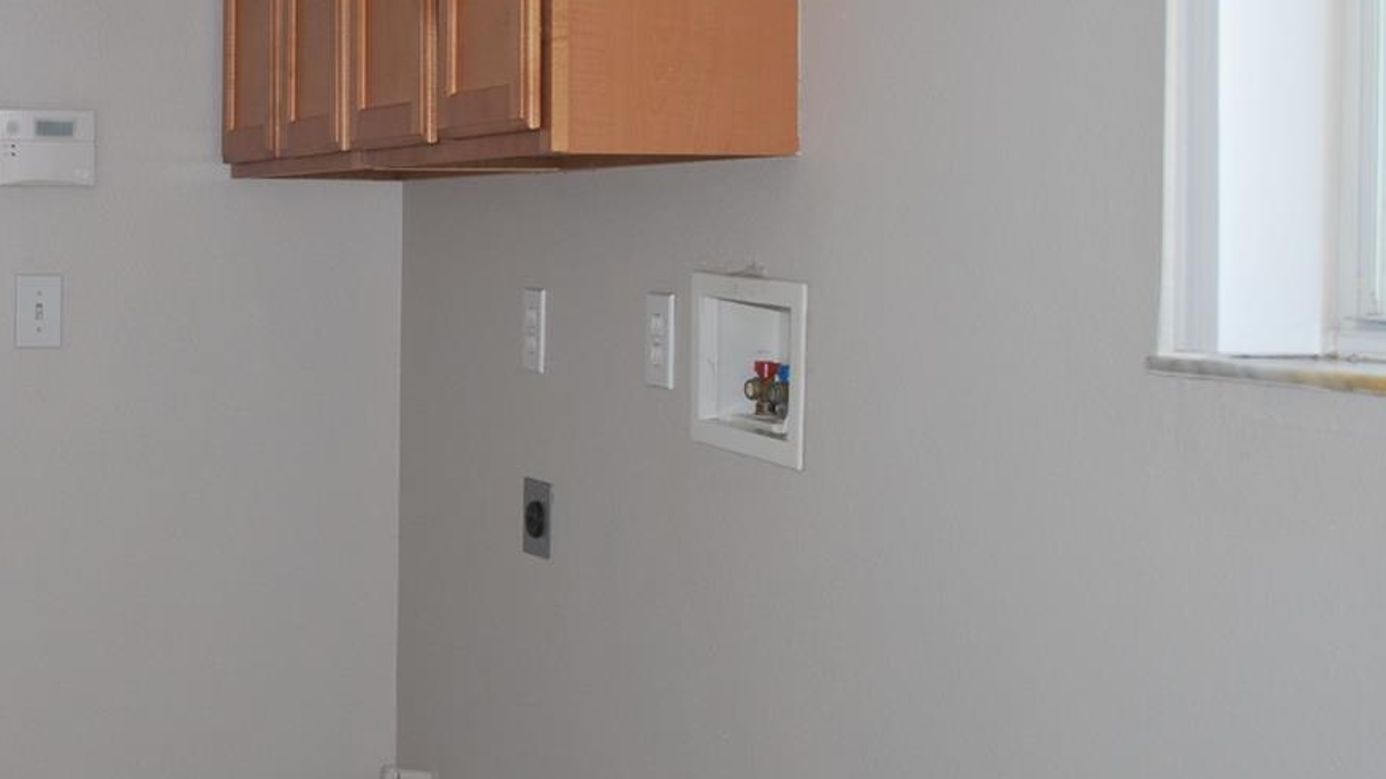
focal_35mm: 69
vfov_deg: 17.5
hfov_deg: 29.9
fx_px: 2536
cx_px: 301
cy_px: 299
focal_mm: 24
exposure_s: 1/60
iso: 200
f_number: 4.2
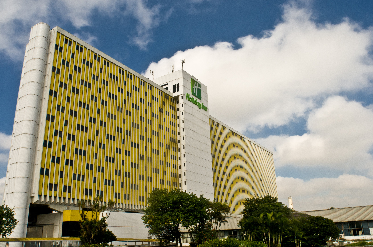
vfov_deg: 43.5
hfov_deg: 62.0
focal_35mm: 30
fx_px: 310
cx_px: 186
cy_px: 124
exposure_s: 1/250
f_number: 22
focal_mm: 20
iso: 200
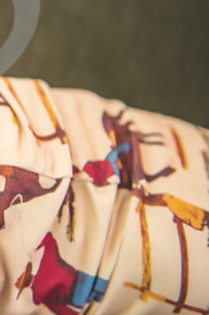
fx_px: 821
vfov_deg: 21.7
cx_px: -173
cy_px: 121
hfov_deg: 13.1
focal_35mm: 94
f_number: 2.8
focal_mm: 38
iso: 400
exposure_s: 1/125
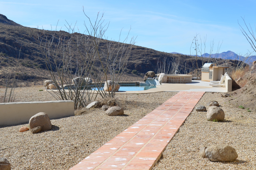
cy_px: 85
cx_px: 128
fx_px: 447
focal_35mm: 63
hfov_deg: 32.0
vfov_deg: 21.5
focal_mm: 42
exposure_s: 1/250
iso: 100
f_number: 8
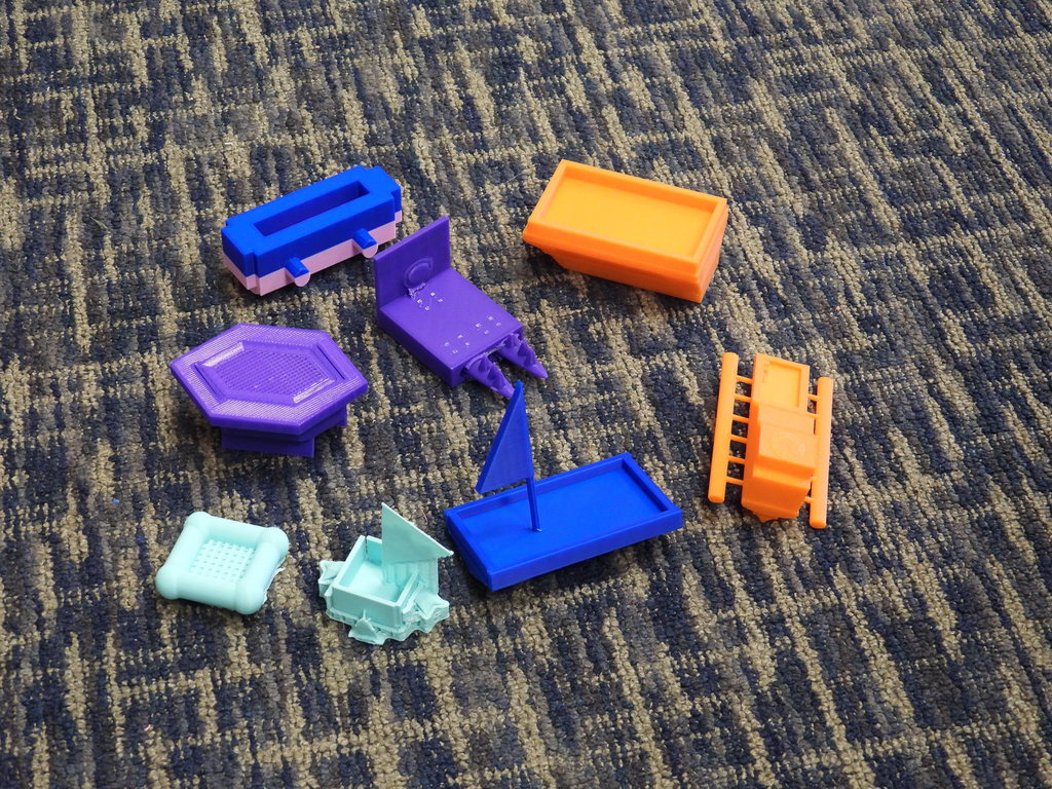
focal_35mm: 60
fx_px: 1823
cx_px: 526
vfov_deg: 24.4
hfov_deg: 32.2
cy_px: 394
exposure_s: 1/15
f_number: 3.5
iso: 400
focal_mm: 10.7
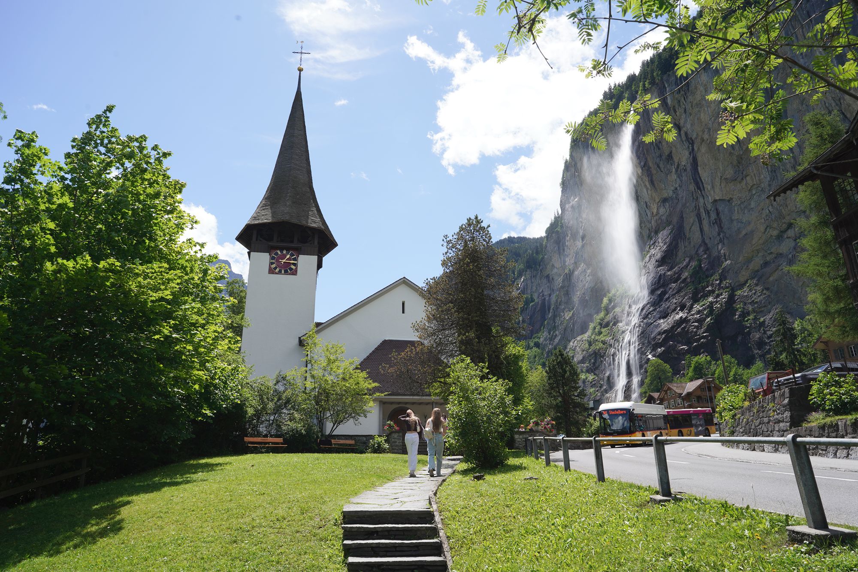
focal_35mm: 24
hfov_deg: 73.7
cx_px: 429
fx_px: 572
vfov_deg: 53.1
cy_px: 286
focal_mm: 24
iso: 100
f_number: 13
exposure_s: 1/100
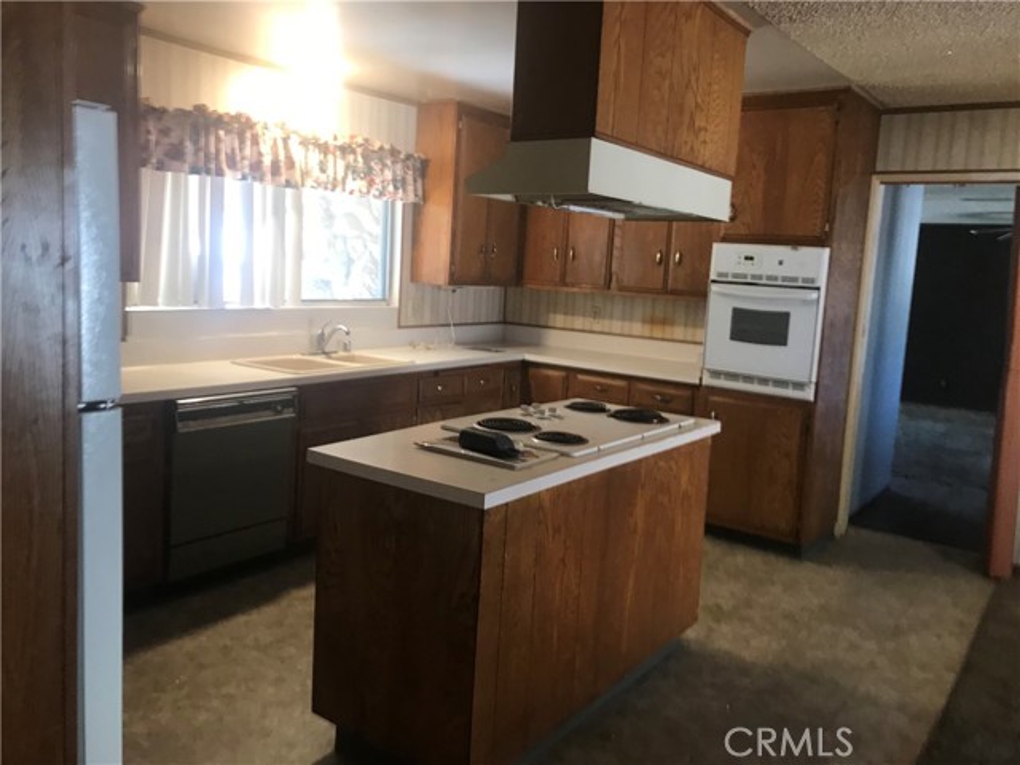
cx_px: 510
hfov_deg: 63.4
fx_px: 825
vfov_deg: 49.7
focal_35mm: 28
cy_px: 382
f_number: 1.8
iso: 40
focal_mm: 3.99
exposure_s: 1/24
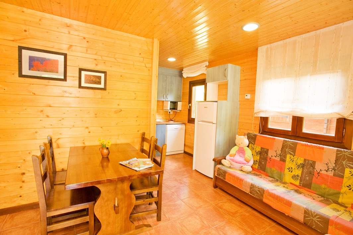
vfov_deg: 70.4
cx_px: 176
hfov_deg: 93.3
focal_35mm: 17
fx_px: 167
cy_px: 118
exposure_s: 1/20
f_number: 7.1
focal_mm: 17
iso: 320
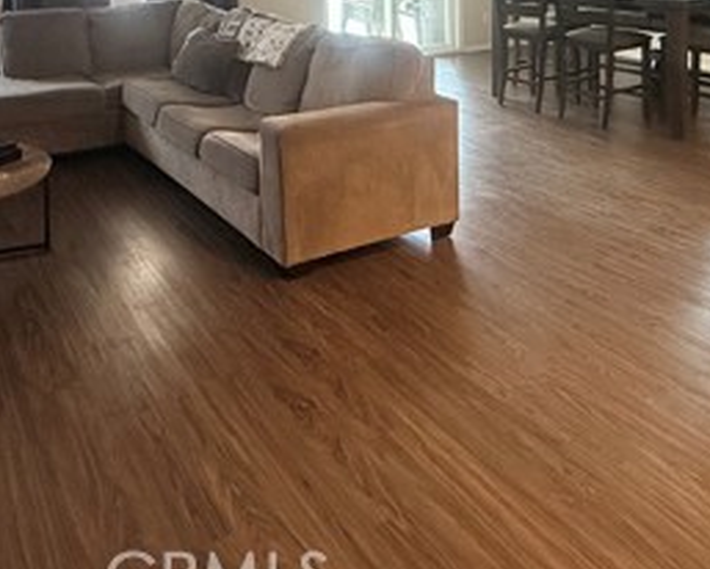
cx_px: 215
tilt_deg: -1.7
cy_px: -47
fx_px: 715
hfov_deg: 51.4
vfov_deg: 37.0
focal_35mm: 34
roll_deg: +0.8
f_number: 2.2
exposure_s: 1/120
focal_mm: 2.22
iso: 500
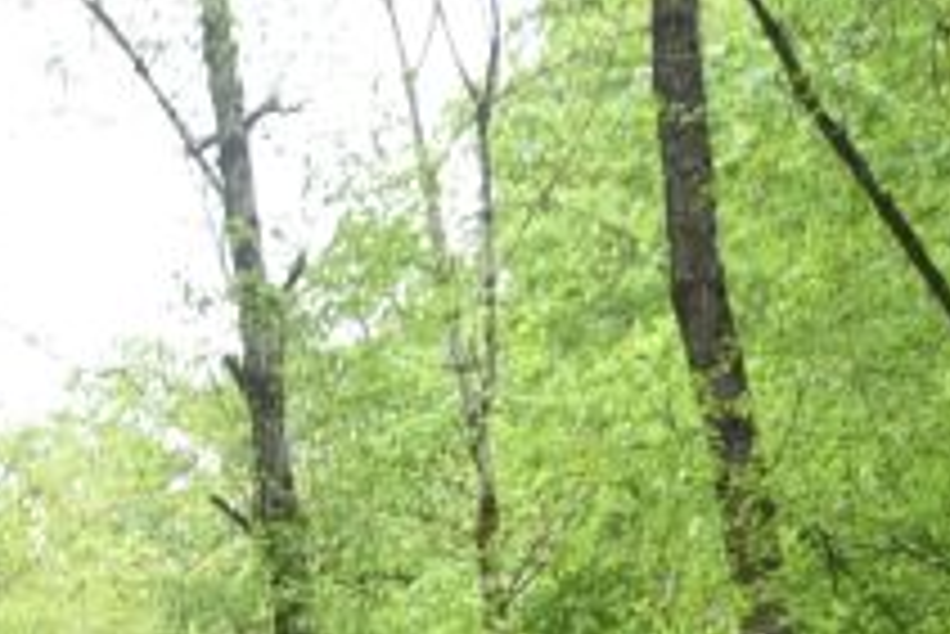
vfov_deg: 6.5
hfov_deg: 10.8
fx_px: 5044
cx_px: 594
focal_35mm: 191
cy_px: 1945
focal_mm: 31
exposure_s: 1/400
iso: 800
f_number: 5
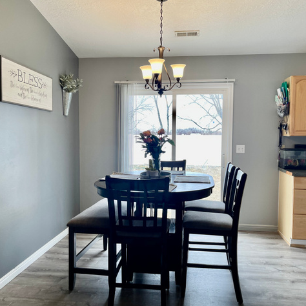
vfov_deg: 52.5
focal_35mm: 31
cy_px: 152
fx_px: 310
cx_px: 157
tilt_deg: -3.7
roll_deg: +0.0
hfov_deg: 52.5
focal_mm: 5.1
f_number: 1.6
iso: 50
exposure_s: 1/120
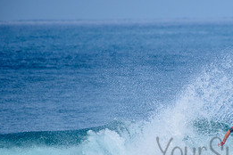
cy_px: 143
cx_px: 248
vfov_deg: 1.2
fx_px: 7197
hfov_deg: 1.9
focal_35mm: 1112
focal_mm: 500
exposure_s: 1/2000
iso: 200
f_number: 5.6
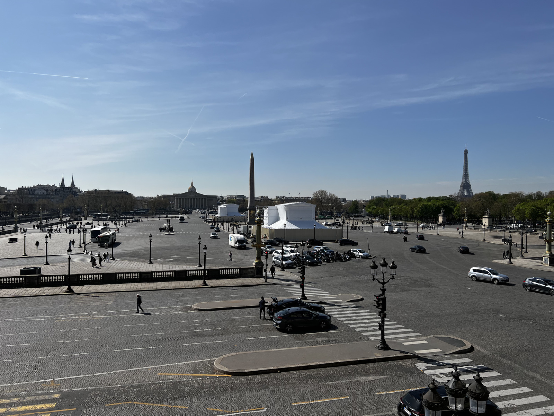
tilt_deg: -0.5
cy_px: 208
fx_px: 416
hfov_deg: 67.3
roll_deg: -0.3
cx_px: 277
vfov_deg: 53.1
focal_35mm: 26
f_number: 1.5
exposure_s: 1/7463
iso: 50
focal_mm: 5.7
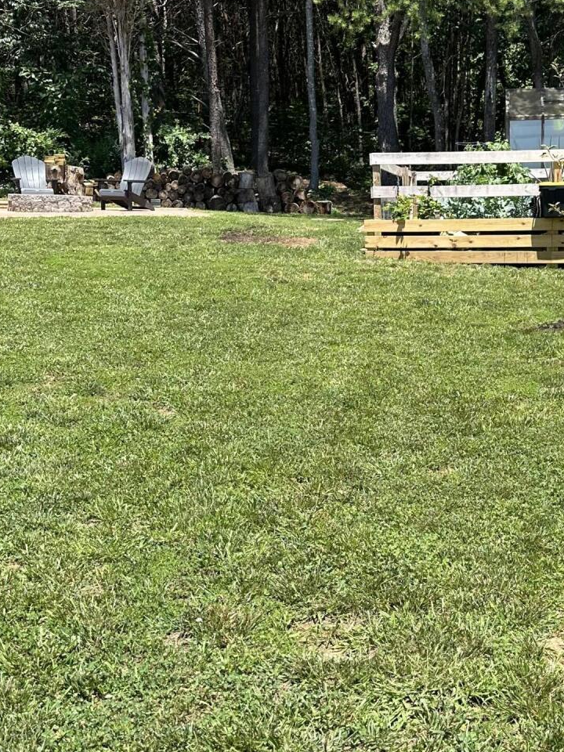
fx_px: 1086
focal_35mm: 50
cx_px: 414
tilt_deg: -6.7
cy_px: 396
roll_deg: +0.9
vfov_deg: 38.2
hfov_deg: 28.7
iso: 80
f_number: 1.78
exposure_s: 1/2110
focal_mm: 6.86
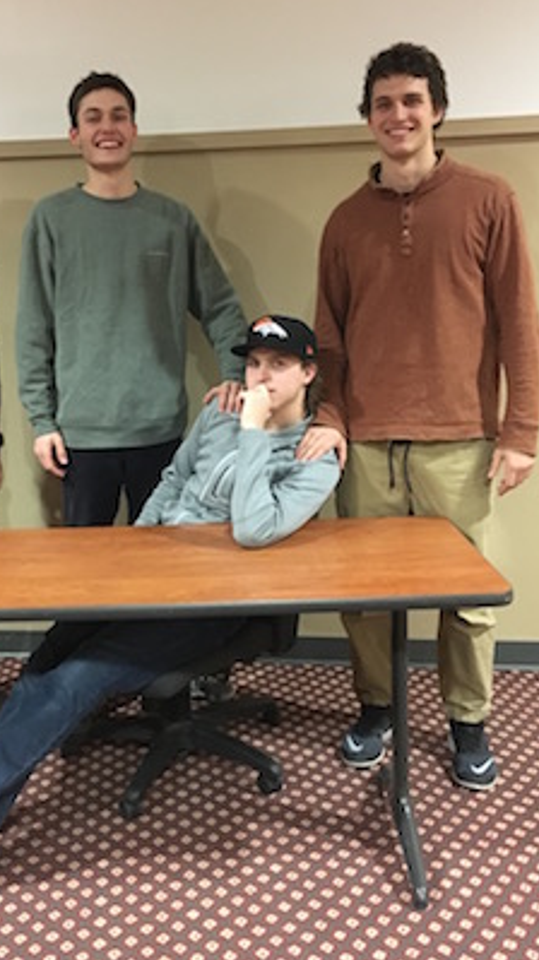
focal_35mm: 38
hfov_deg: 30.9
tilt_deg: -9.0
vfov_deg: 52.7
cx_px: 185
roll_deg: +4.3
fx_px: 967
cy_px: 440
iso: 320
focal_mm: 4.15
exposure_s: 1/15
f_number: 2.2
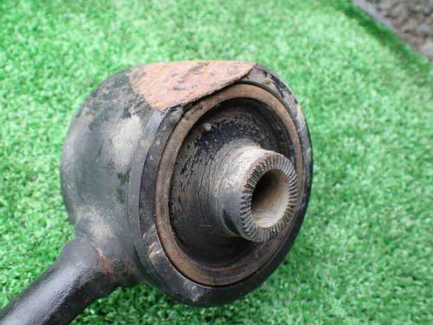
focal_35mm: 35
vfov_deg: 40.7
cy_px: 155
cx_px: 189
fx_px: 438
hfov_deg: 52.5
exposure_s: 1/125
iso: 100
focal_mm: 5.4
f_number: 2.3
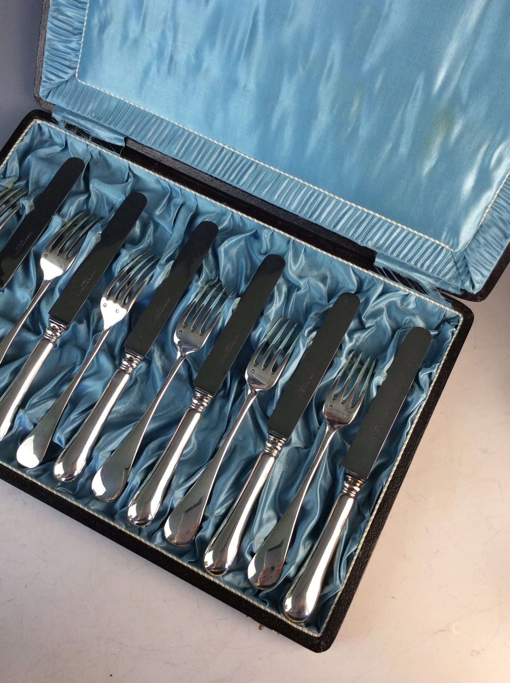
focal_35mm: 32
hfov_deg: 44.1
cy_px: 342
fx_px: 630
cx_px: 255
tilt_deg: -72.8
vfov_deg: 56.9
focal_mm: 3.3
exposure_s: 1/100
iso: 64
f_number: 2.4
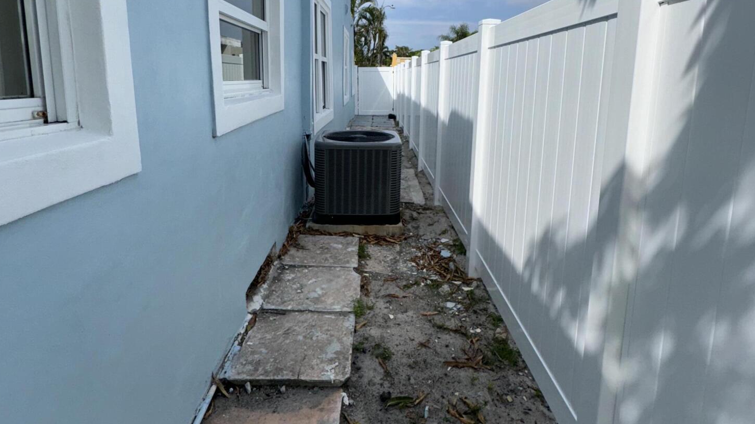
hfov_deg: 83.8
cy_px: 139
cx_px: 374
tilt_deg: -9.5
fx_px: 420
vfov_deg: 52.5
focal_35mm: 21
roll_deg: -0.2
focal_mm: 2.22
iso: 50
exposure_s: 1/3717
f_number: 2.2
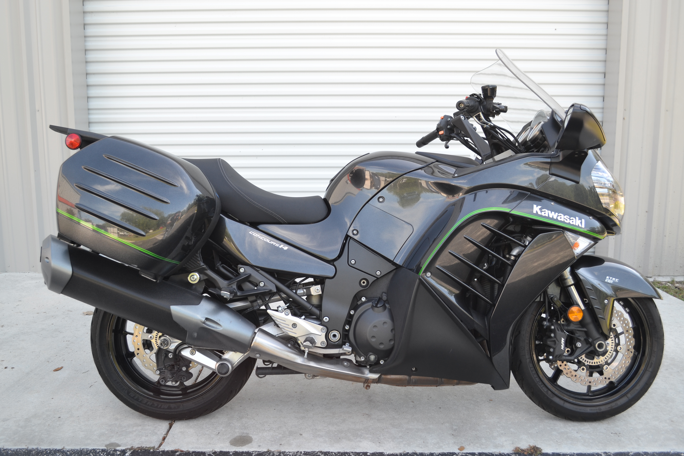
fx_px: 627
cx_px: 342
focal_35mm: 33
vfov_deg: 40.0
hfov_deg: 57.2
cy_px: 228
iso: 200
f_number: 5.6
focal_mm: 22
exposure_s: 1/125
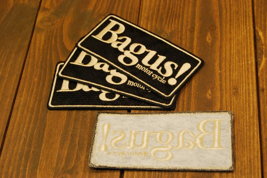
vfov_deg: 19.8
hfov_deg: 29.2
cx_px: 134
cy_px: 89
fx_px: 512
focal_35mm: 69
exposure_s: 1/13
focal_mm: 46
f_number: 8
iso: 800
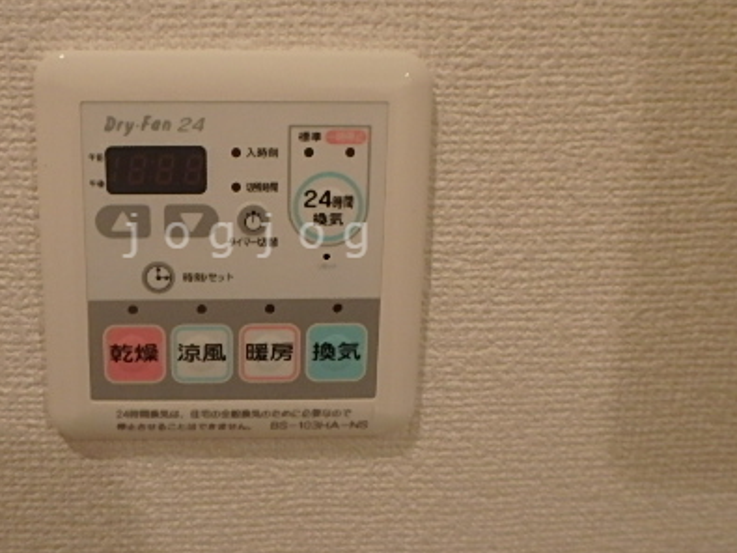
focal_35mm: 34
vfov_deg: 41.7
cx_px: 250
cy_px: 235
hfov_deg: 53.0
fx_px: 724
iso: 400
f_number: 3.5
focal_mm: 3.7
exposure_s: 1/50
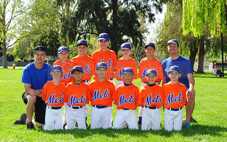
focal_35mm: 82
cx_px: 114
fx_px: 507
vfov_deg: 15.9
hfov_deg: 25.2
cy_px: 66
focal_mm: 80
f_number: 8
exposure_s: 1/250
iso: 200
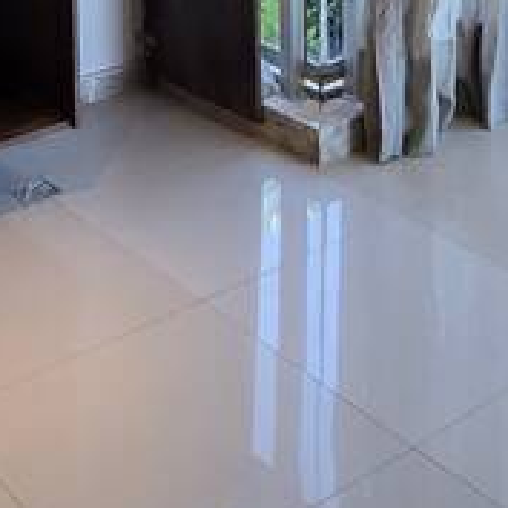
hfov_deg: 24.6
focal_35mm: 70
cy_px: -342
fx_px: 1162
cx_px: 230
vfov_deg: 19.8
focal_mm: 2.2
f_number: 2.2
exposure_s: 1/60
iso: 50
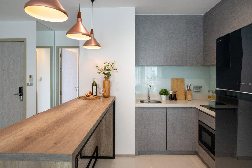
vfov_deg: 63.1
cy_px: 84
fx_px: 136
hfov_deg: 85.5
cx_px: 126
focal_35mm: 20
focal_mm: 19.5
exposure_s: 1/30
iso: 360
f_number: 5.6
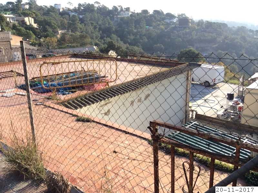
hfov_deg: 55.4
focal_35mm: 33
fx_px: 246
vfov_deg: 42.8
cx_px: 129
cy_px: 96
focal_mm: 3.3
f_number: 2.4
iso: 32
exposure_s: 1/583
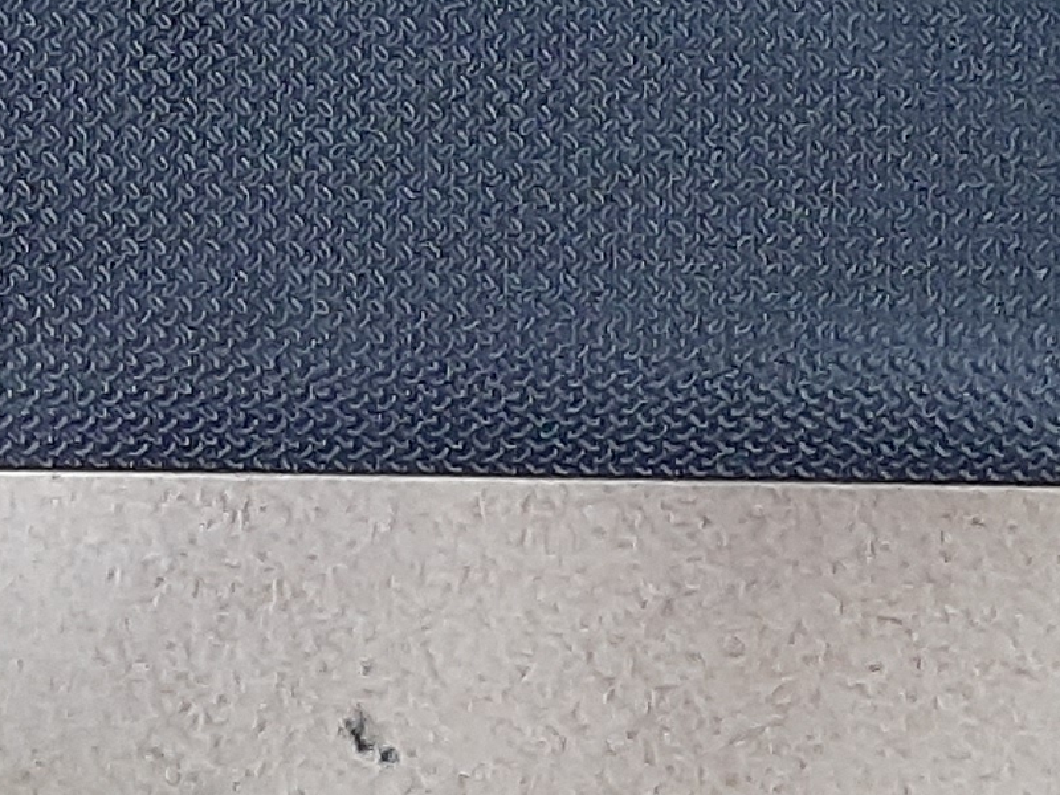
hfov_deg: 15.0
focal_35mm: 131
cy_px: -950
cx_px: 262
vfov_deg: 10.2
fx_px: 4011
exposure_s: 1/25
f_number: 1.7
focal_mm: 3.93
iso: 250
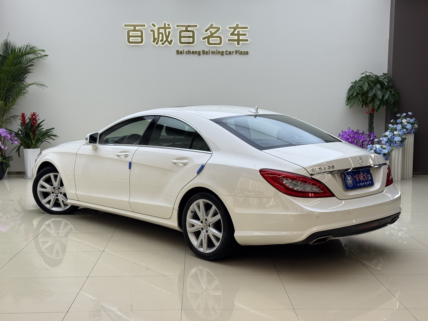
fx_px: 593
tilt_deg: -6.8
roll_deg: +0.0
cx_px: 214
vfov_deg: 30.3
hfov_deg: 39.7
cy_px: 160
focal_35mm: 48
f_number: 1.78
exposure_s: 1/370
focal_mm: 6.76
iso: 64
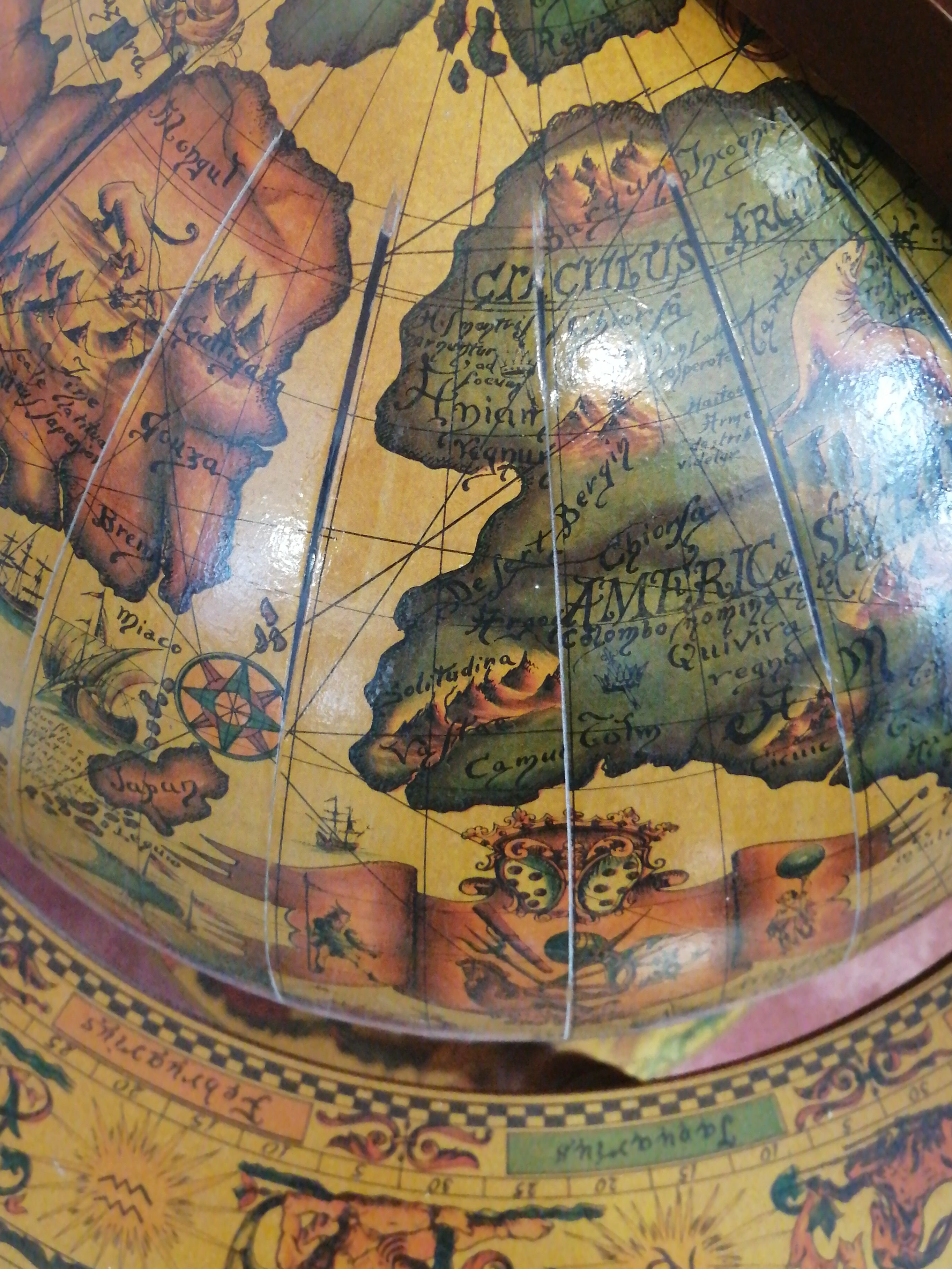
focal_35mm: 38
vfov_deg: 48.3
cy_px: 443
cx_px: 473
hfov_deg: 37.7
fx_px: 1394
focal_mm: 3.95
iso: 500
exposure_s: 1/25
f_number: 1.8
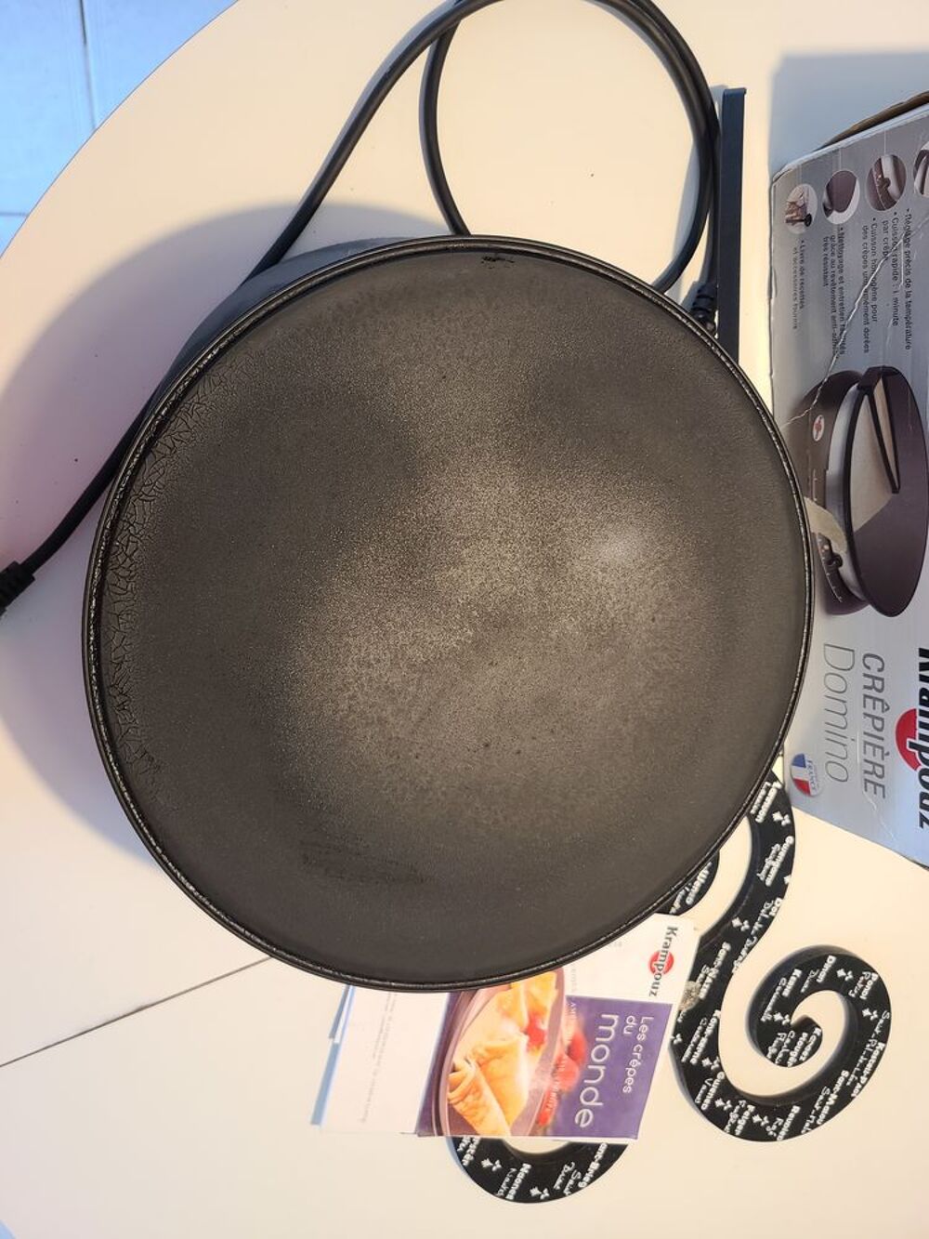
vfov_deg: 67.3
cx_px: 464
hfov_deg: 53.1
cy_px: 620
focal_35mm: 26
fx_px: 930
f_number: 1.8
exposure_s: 1/50
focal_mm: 5.4
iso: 320
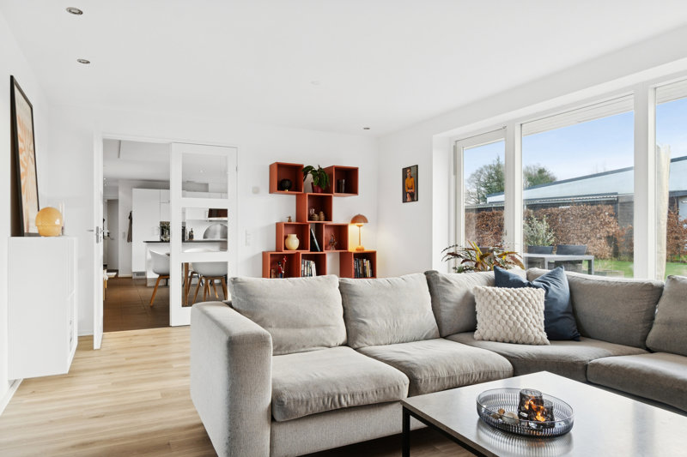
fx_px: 429
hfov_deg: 77.3
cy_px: 228
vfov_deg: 56.1
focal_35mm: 22
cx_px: 344
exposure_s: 1/15
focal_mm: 15
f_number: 8
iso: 200
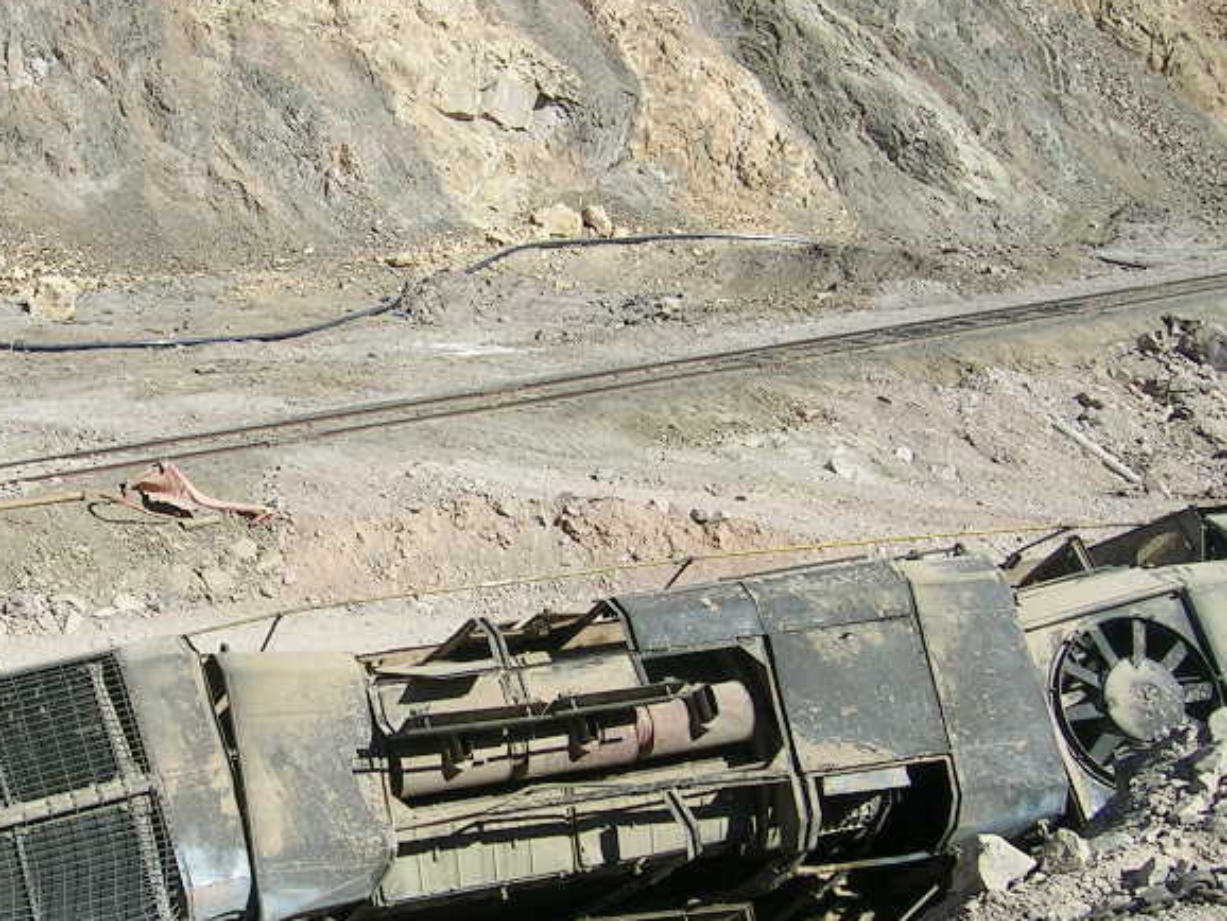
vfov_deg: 23.6
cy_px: 584
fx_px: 2199
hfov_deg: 30.6
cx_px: 280
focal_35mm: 62
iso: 50
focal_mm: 5.4
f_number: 4.8
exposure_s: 1/427
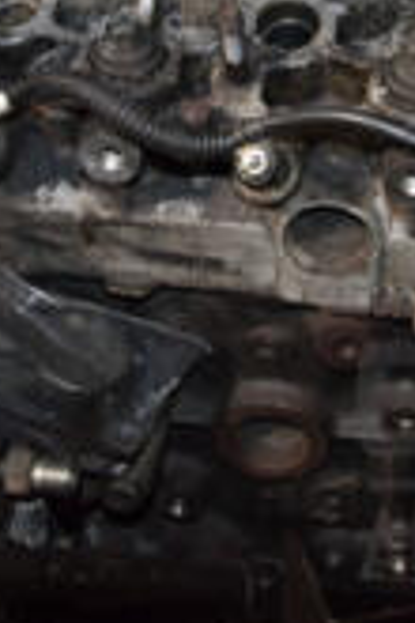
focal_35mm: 98
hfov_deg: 13.9
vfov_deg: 19.7
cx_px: 287
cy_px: -106
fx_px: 1694
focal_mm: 18
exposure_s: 1/60
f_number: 5
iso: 800
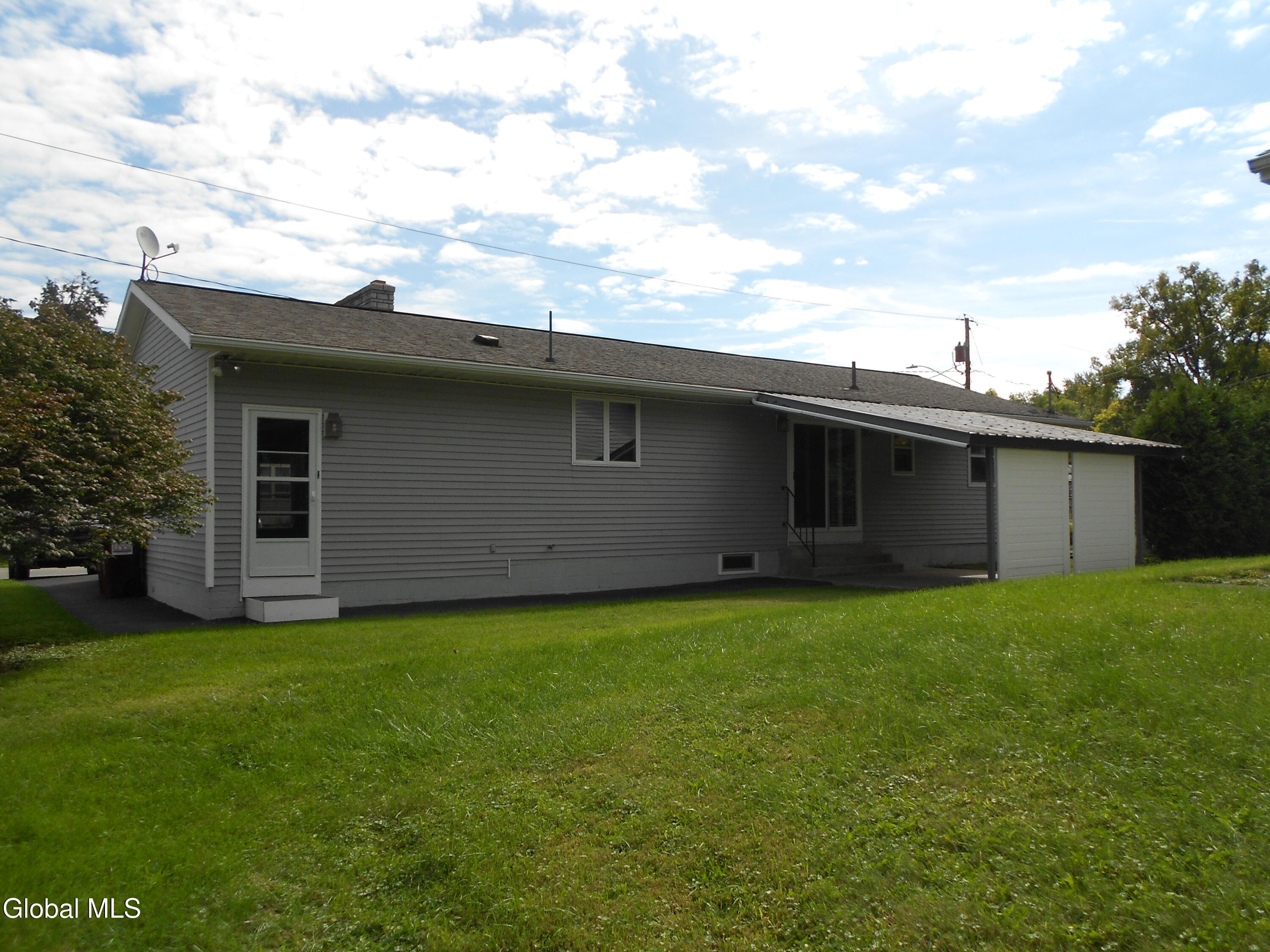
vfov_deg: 53.1
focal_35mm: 26
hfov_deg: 67.3
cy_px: 476
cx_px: 635
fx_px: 954
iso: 80
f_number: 3.2
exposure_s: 1/1000
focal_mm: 4.6
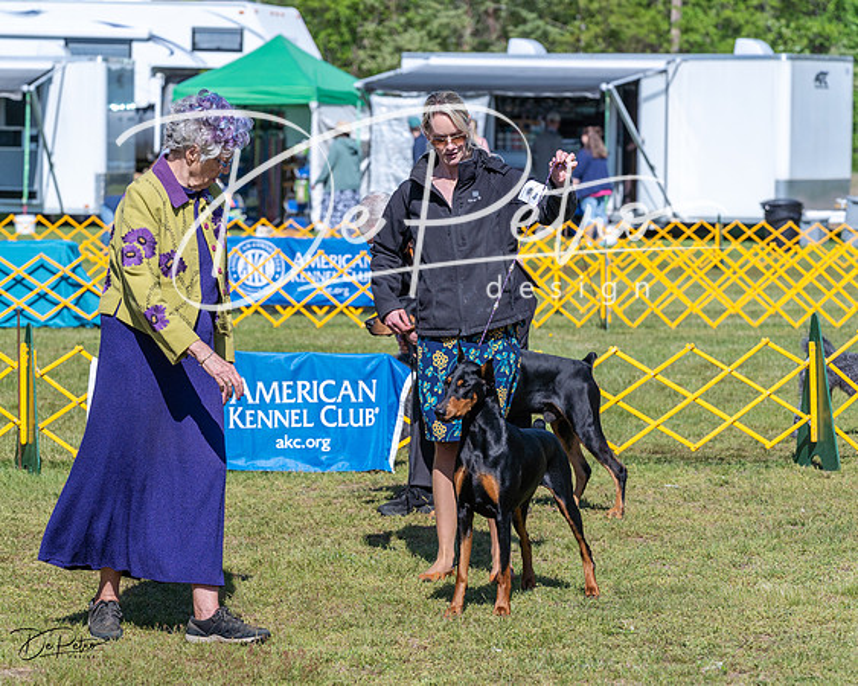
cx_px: 411
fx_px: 3917
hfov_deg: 12.5
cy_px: 343
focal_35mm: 154
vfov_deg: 10.0
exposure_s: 1/1250
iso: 250
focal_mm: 137
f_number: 6.3
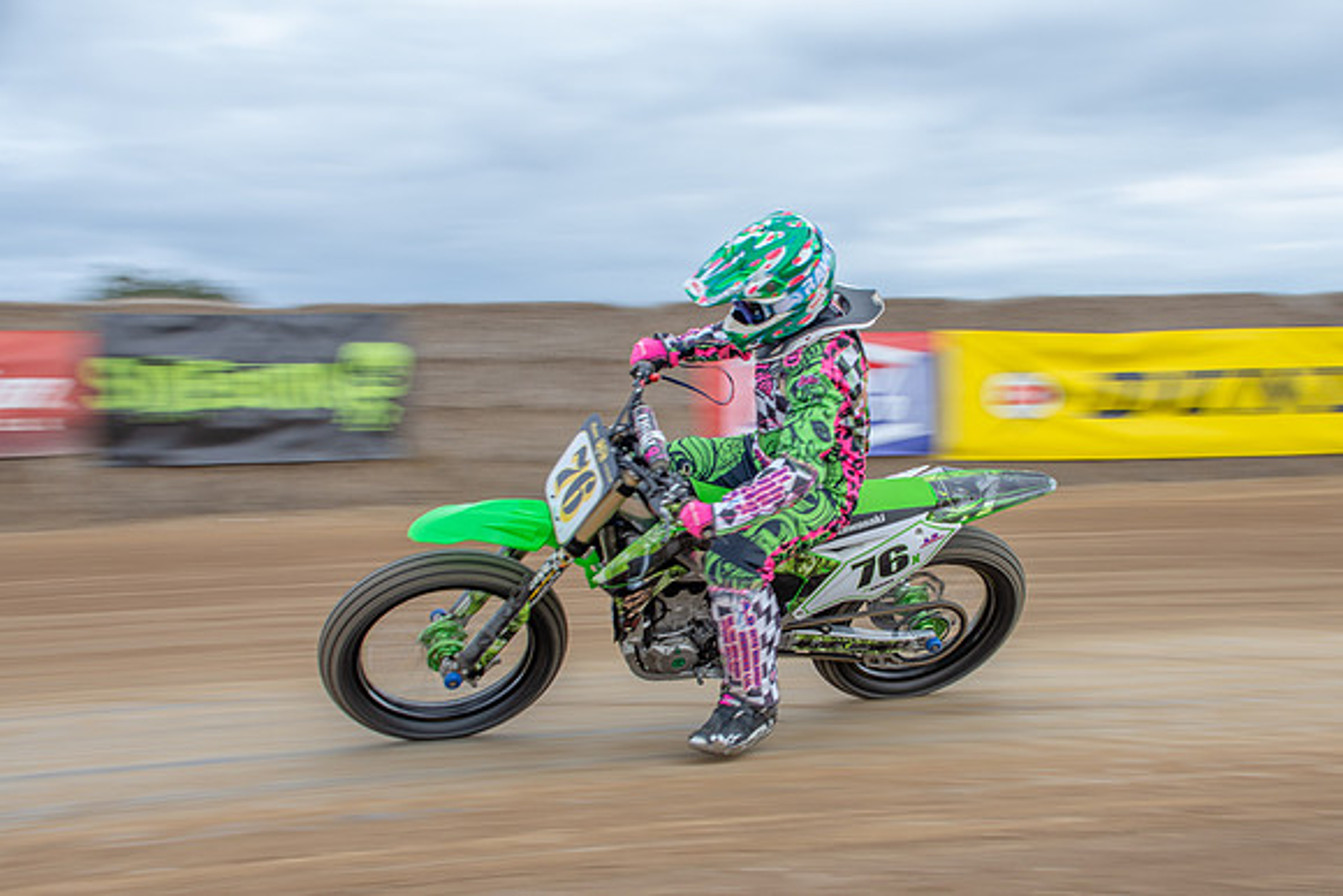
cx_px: 783
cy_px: 476
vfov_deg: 24.0
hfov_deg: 35.3
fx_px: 2104
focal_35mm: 56
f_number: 8
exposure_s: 1/100
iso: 160
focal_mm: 32
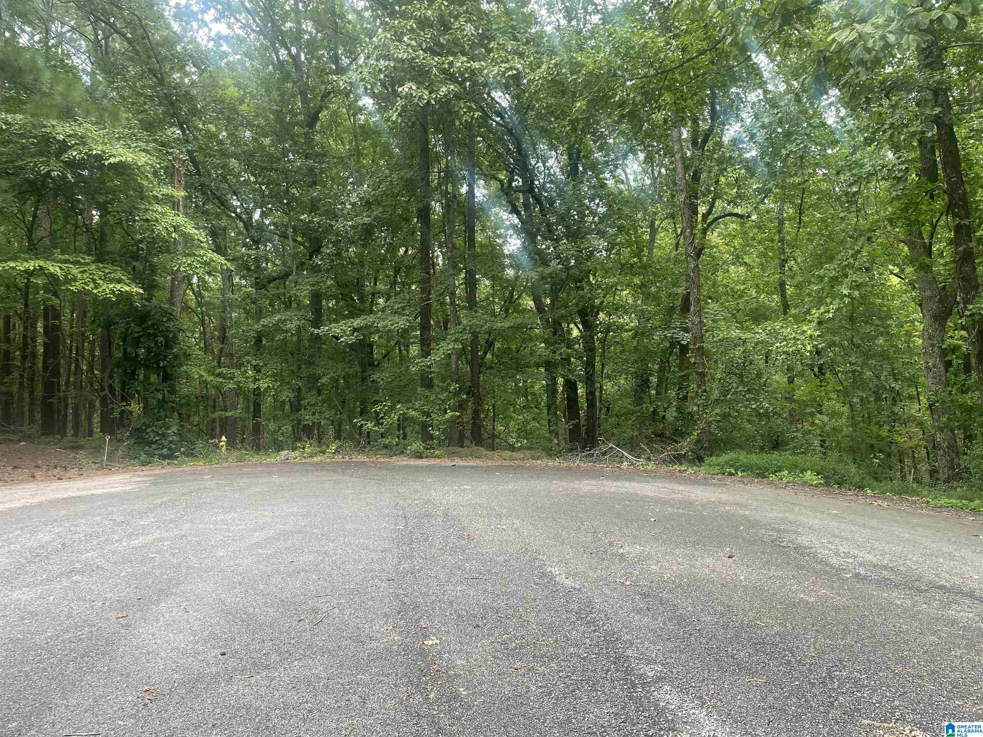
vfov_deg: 53.1
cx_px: 492
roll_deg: +0.2
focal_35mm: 26
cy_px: 368
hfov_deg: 67.3
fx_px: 738
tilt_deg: +2.5
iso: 40
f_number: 1.6
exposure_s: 1/121
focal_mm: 4.2
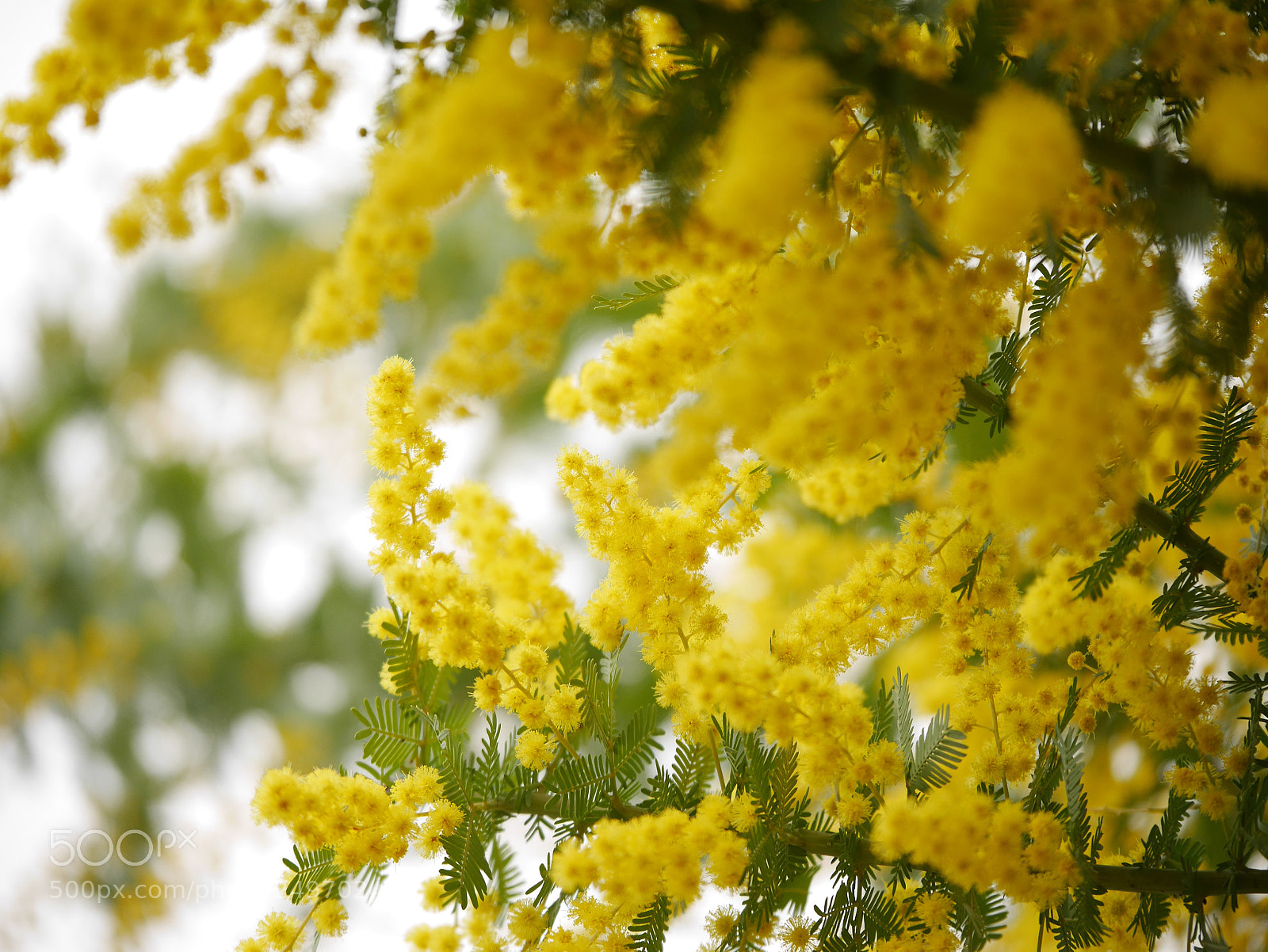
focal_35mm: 186
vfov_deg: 8.0
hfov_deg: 10.6
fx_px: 6817
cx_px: 634
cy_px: 476
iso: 200
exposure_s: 1/640
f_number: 2.8
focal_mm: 93
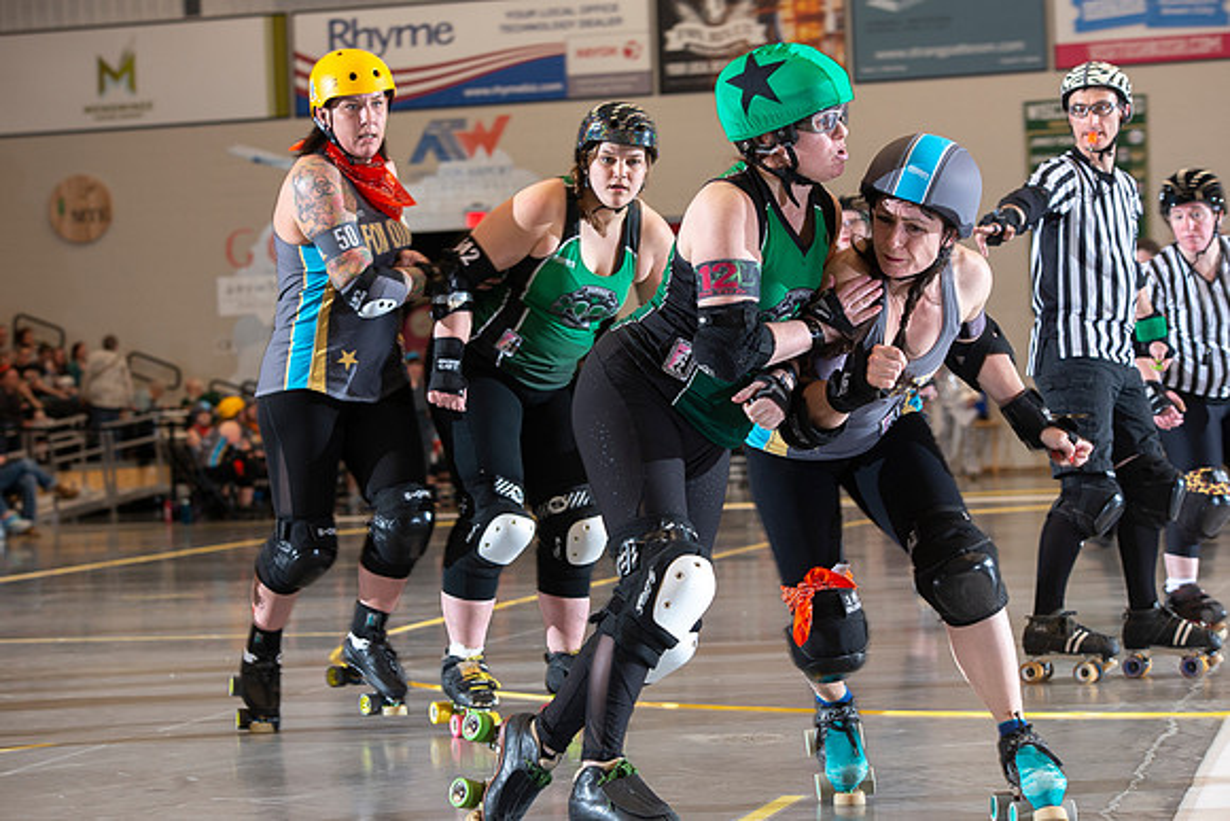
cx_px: 615
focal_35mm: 95
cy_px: 410
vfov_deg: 14.4
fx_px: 3246
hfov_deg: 21.5
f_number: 5.6
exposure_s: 1/160
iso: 640
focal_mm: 95
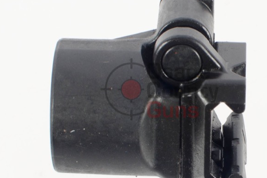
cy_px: 89
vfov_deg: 18.7
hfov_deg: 27.8
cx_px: 160
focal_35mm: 73
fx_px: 539
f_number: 9
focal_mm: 35
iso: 200
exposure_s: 1/125
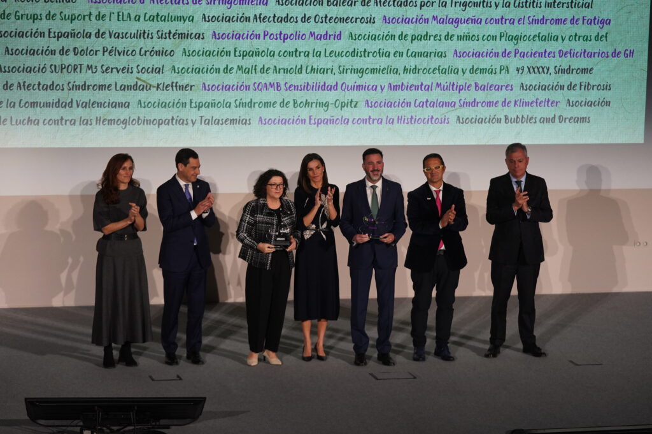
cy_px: 217
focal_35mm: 111
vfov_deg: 12.3
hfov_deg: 18.4
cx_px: 326
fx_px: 2009
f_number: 2.8
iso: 4000
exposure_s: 1/640
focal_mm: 111
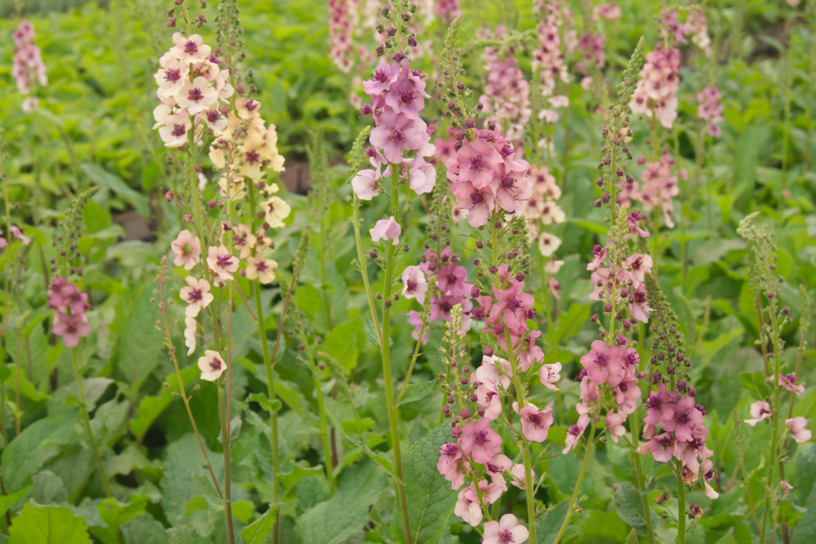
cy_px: 272
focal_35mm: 68
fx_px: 1530
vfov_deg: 20.2
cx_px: 408
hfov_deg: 29.9
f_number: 10
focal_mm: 45
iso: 640
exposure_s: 1/400
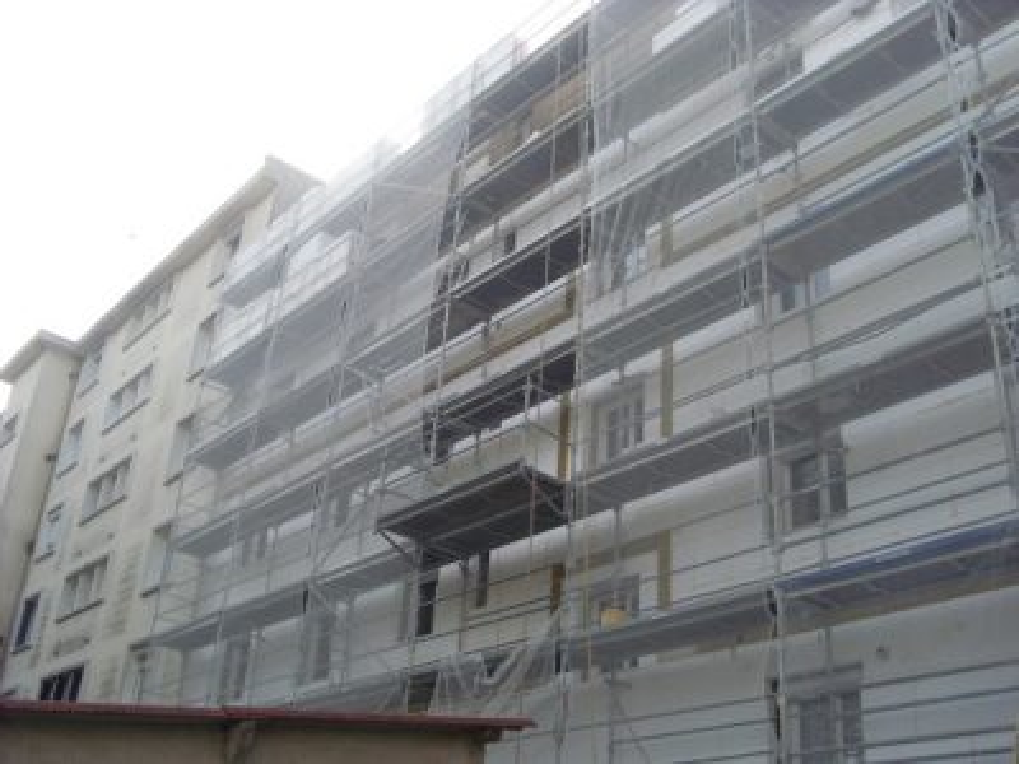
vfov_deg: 37.7
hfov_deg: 49.0
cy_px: 382
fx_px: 1119
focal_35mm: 38
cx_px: 510
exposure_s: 1/90
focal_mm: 6.3
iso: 80
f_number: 7.7
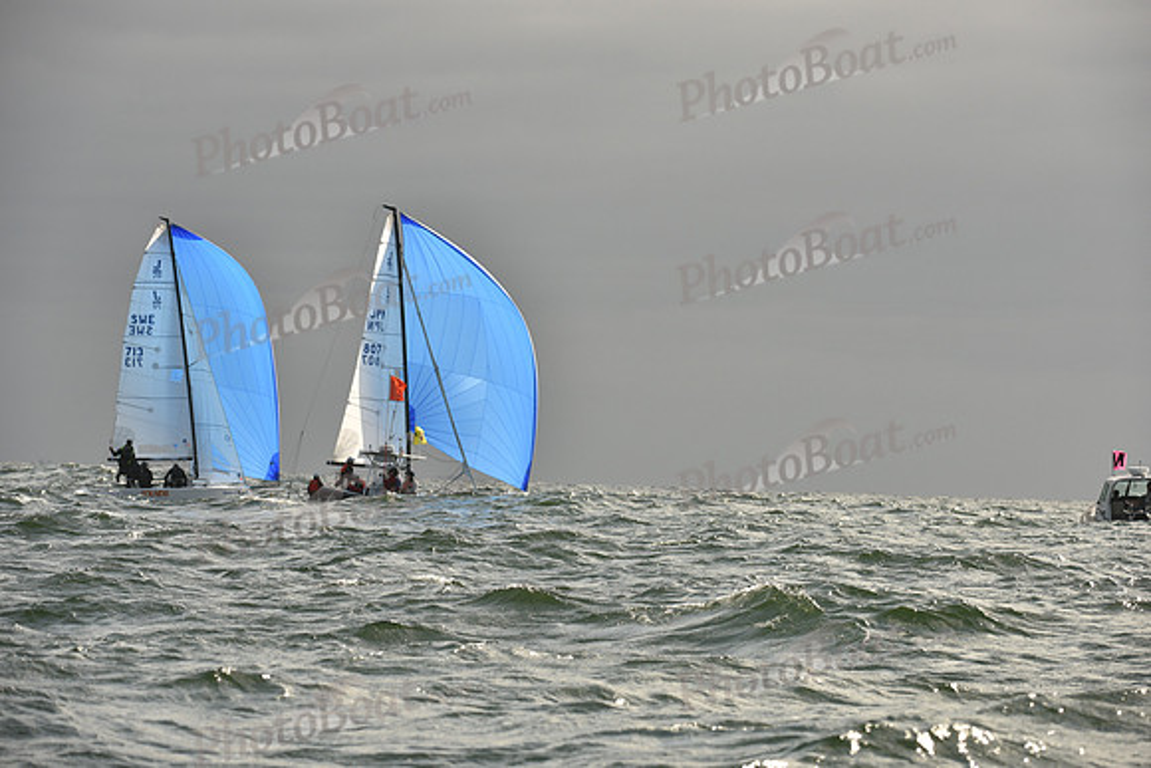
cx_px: 576
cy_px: 384
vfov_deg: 6.9
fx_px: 6396
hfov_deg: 10.3
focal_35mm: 200
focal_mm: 200
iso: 320
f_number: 7.1
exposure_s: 1/1600
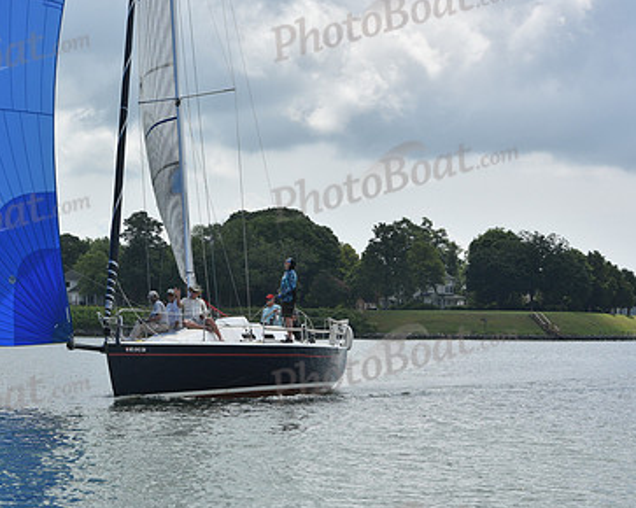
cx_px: 182
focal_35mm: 123
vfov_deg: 12.5
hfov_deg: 15.6
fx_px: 2314
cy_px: 293
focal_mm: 82
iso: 320
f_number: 11
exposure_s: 1/800
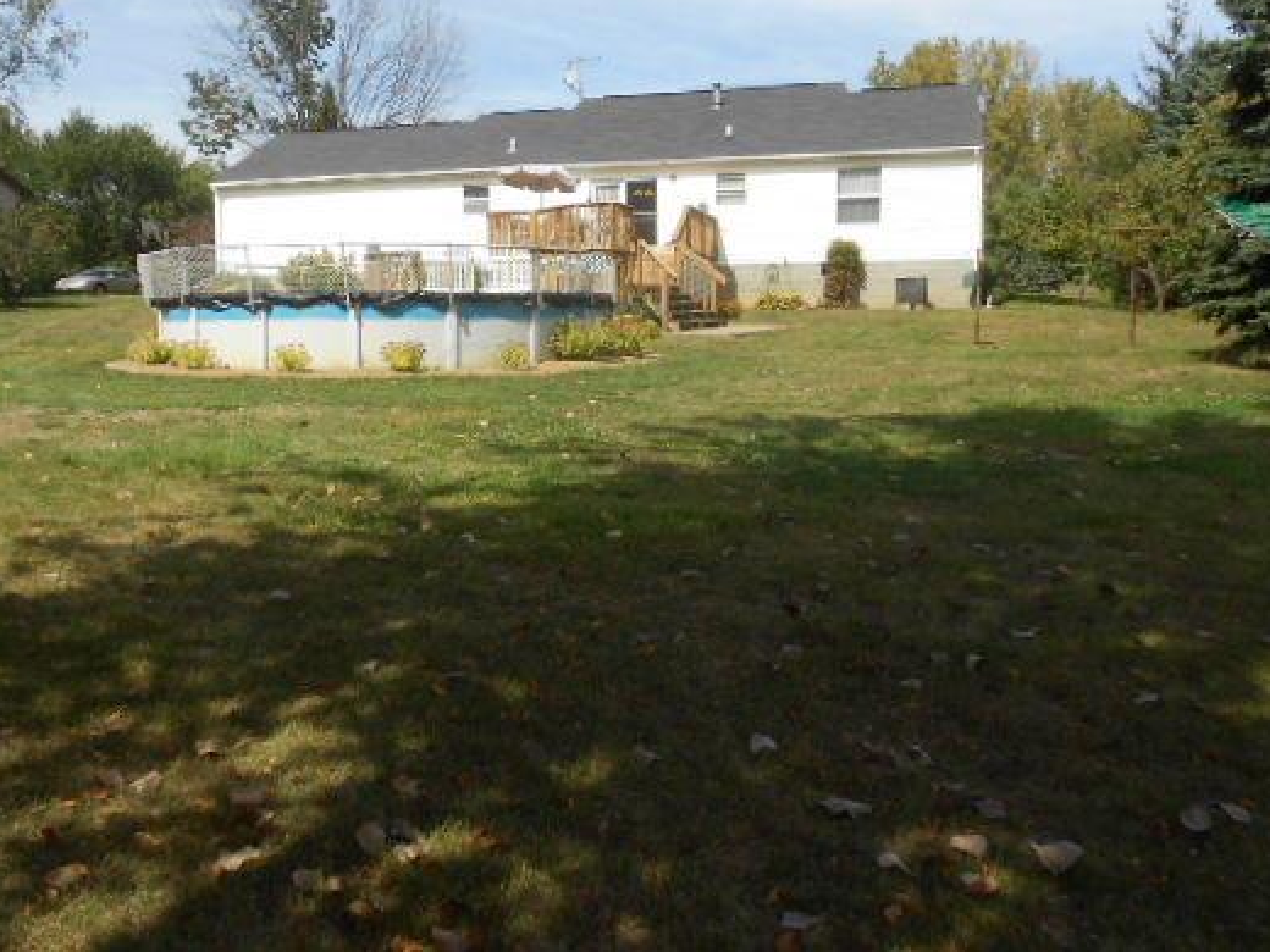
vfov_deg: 43.9
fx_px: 1174
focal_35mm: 32
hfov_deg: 56.7
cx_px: 579
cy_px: 369
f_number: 3.2
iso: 80
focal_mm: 4.6
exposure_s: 1/1000
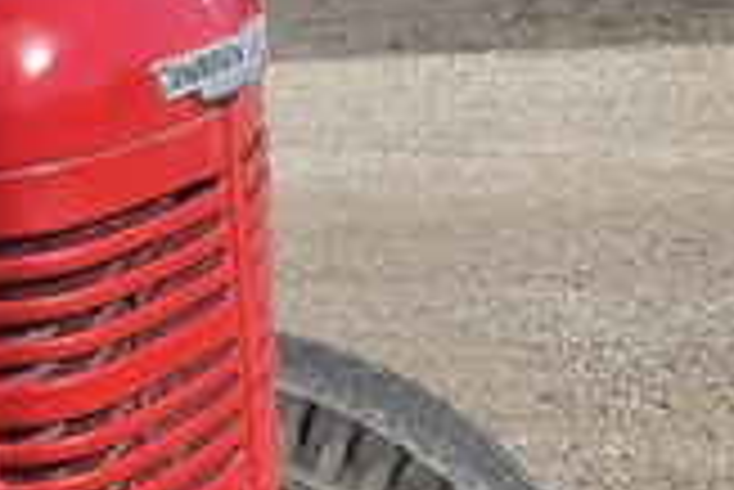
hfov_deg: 24.6
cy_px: 508
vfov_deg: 17.9
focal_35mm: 74
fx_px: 1510
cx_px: -158
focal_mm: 3
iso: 25
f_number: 1.8
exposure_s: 1/635
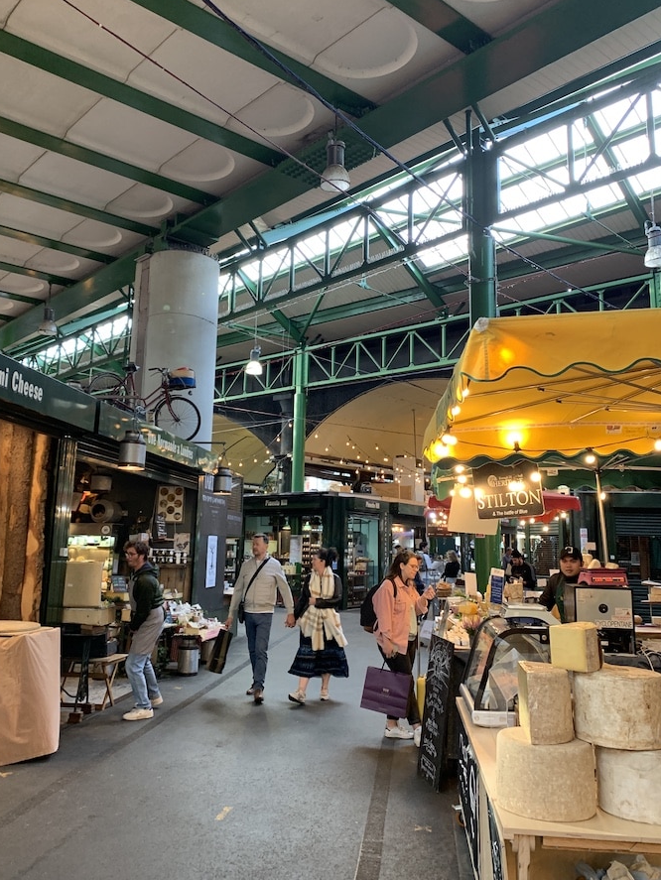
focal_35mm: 30
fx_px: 763
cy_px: 404
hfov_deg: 46.8
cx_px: 321
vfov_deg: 59.9
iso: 200
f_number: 1.8
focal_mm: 4.25
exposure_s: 1/60
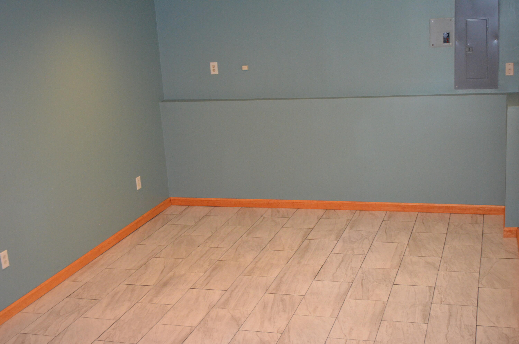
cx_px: 260
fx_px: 691
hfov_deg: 41.2
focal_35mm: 48
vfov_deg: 28.0
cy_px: 172
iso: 2800
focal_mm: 32
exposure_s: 1/60
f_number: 4.8
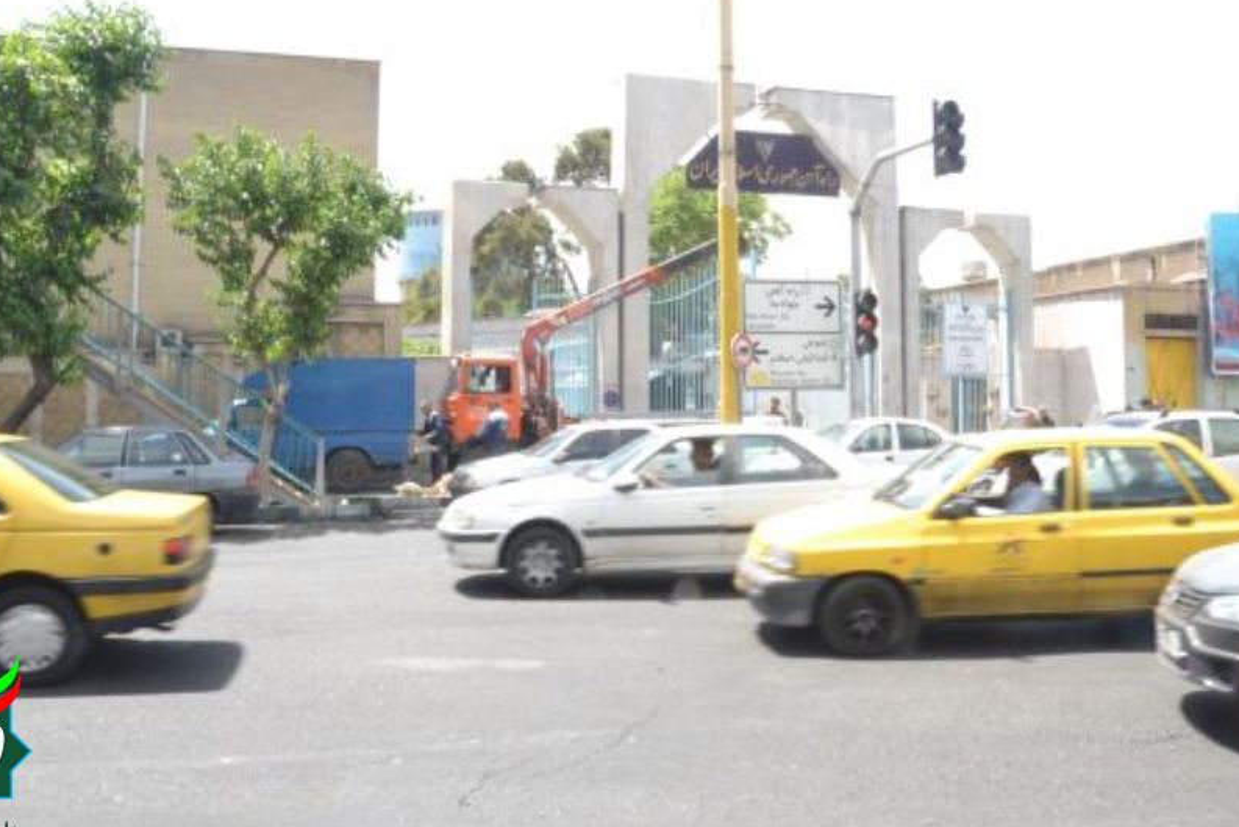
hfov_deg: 54.4
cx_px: 661
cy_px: 341
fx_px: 1205
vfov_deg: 37.8
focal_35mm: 35
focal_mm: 18
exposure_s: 1/50
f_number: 22
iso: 800
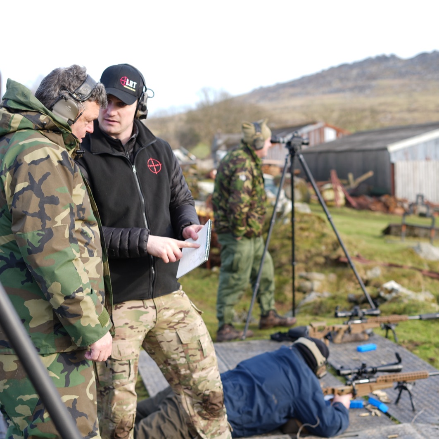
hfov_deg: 26.9
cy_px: 219
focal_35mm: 64
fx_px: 918
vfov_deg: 26.9
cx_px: 185
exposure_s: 1/100
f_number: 3.5
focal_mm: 50
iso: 50
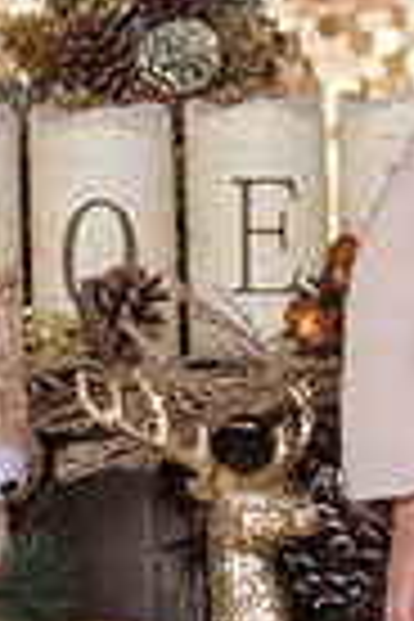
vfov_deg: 5.6
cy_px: 182
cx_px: 654
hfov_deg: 3.7
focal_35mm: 365
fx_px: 6296
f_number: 2.8
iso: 320
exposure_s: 1/160
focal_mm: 80
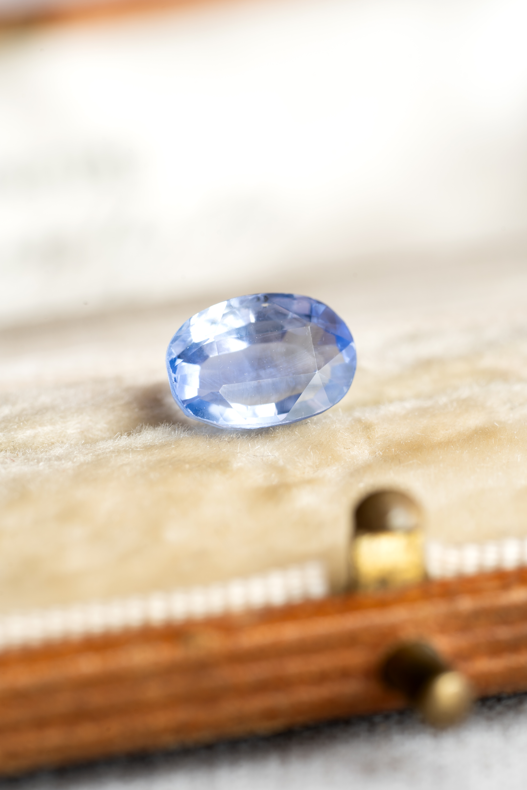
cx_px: 264
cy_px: 395
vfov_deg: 22.6
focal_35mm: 90
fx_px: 1976
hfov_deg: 15.2
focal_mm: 90
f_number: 7.1
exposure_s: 1/8
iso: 100
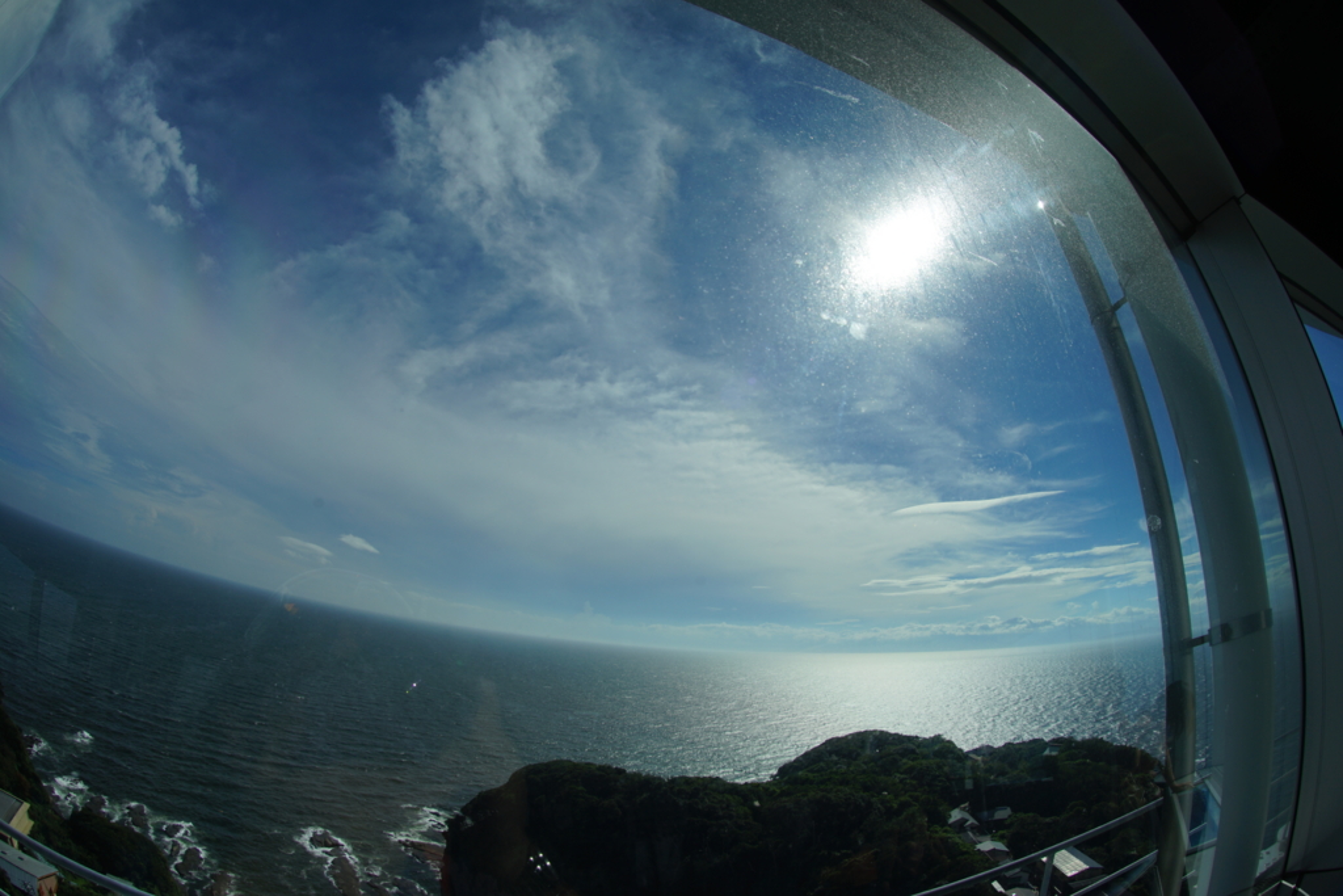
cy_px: 448
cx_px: 672
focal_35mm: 16
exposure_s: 1/500
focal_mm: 16
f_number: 10
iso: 100
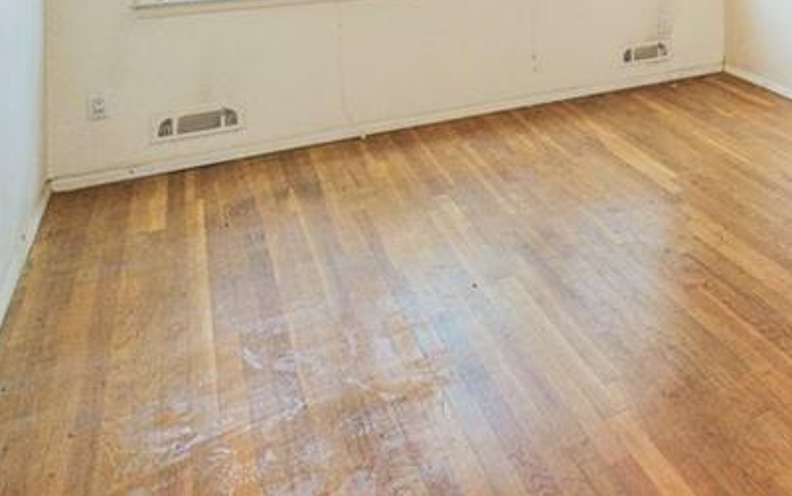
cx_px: 958
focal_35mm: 39
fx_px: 842
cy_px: -124
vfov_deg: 28.0
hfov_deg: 37.5
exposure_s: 1/60
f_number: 8
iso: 640
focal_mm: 10
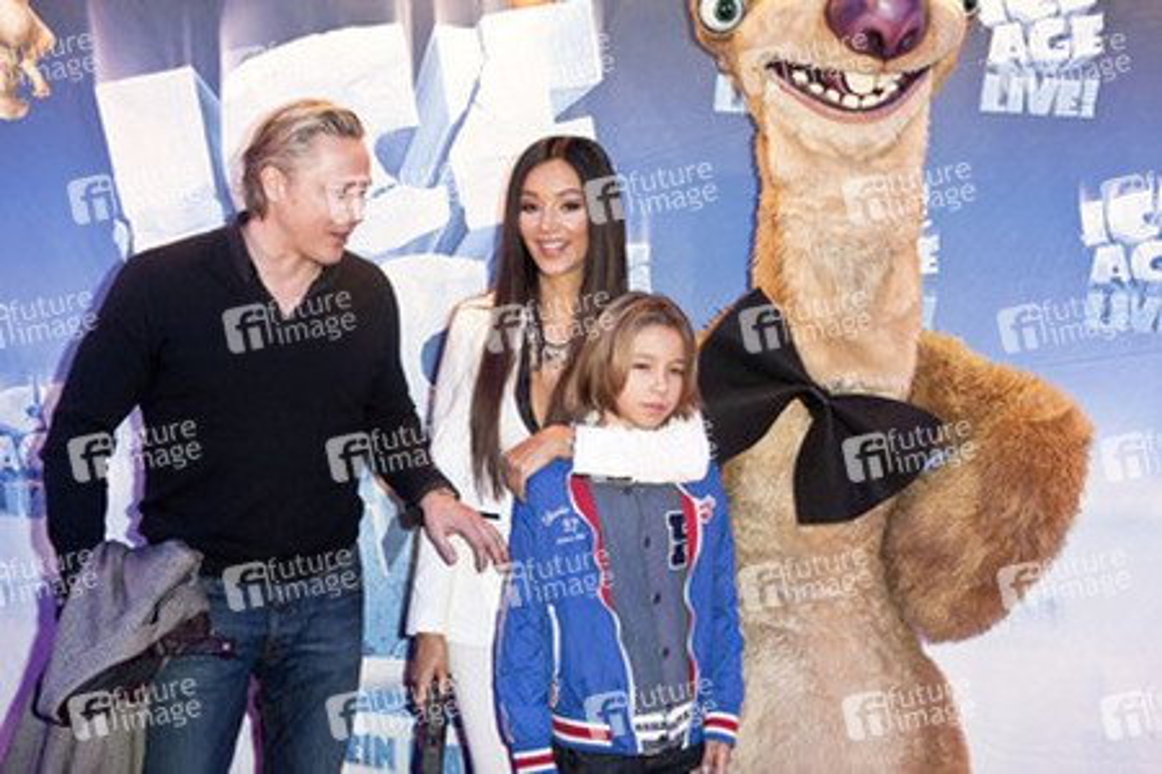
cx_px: 581
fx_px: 1549
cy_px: 387
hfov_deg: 41.1
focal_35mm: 48
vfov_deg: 28.1
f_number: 5.6
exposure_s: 1/200
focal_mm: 48
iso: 1600
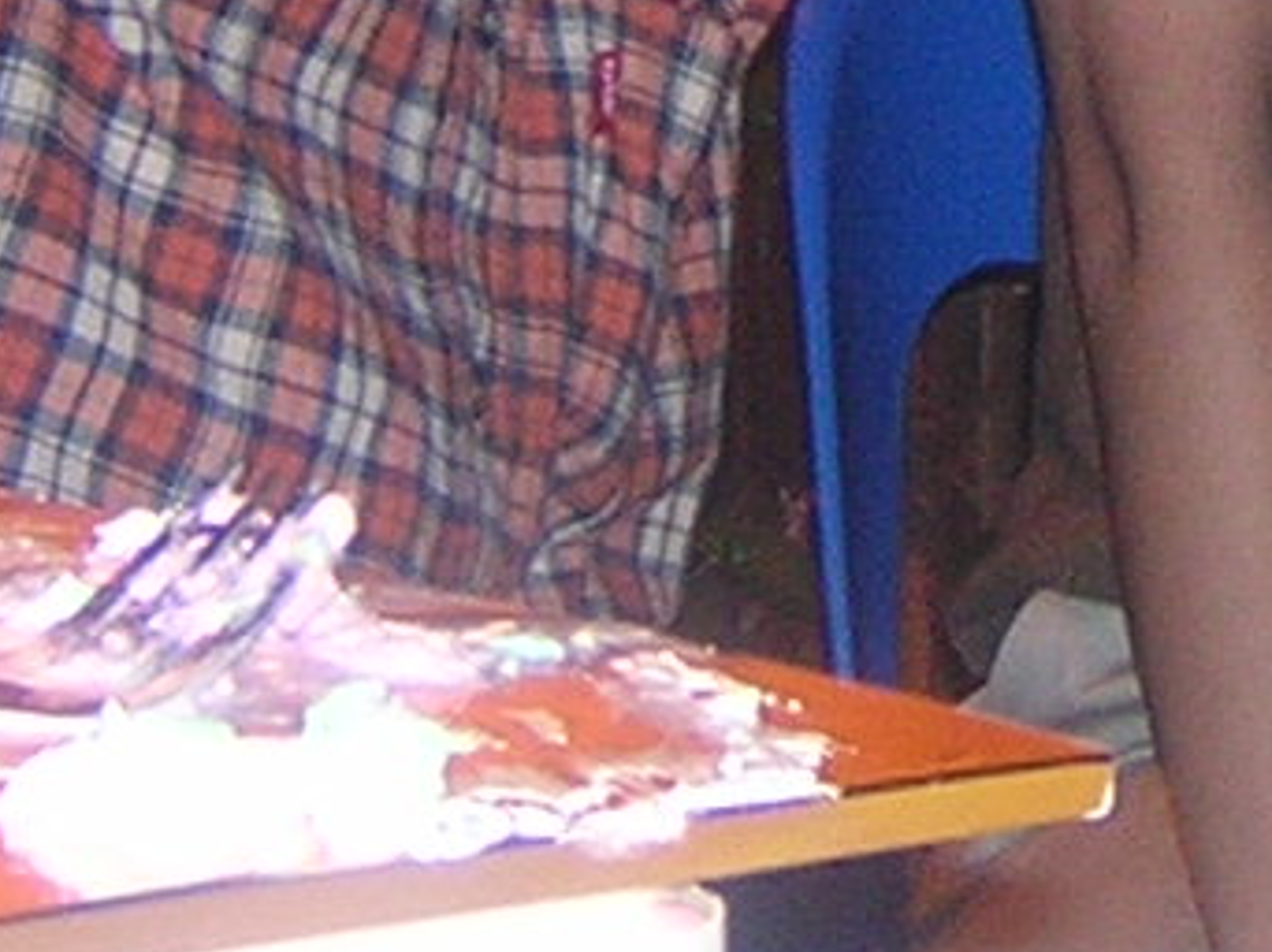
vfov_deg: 6.6
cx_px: 1640
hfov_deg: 8.9
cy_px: -584
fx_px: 8078
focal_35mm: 220
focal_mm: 6.1
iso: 245
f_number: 2.9
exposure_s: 1/60.1
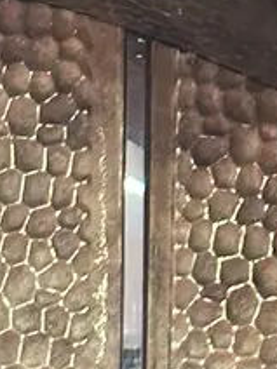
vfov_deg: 5.1
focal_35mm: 363
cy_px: 1234
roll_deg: -0.4
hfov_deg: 4.0
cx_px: -589
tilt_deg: -3.7
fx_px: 3873
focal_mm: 6.86
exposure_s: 1/50
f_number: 1.78
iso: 100
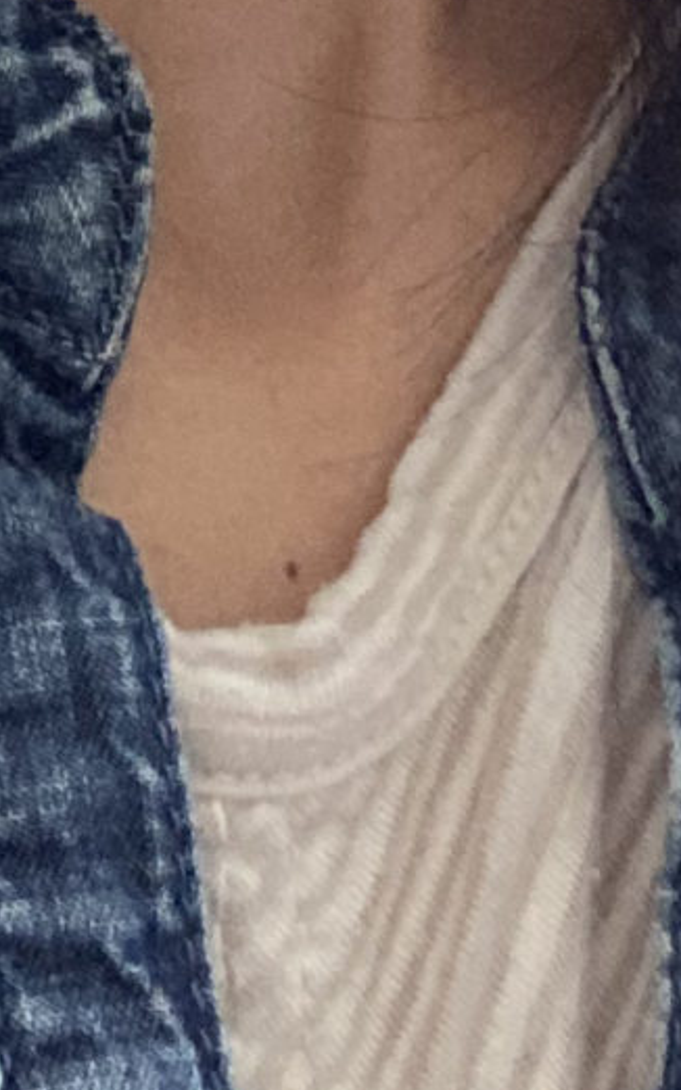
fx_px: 4635
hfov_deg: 8.4
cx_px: 31
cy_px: -1418
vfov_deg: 11.4
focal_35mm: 156
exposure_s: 1/60
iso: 250
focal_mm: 2.71
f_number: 2.2
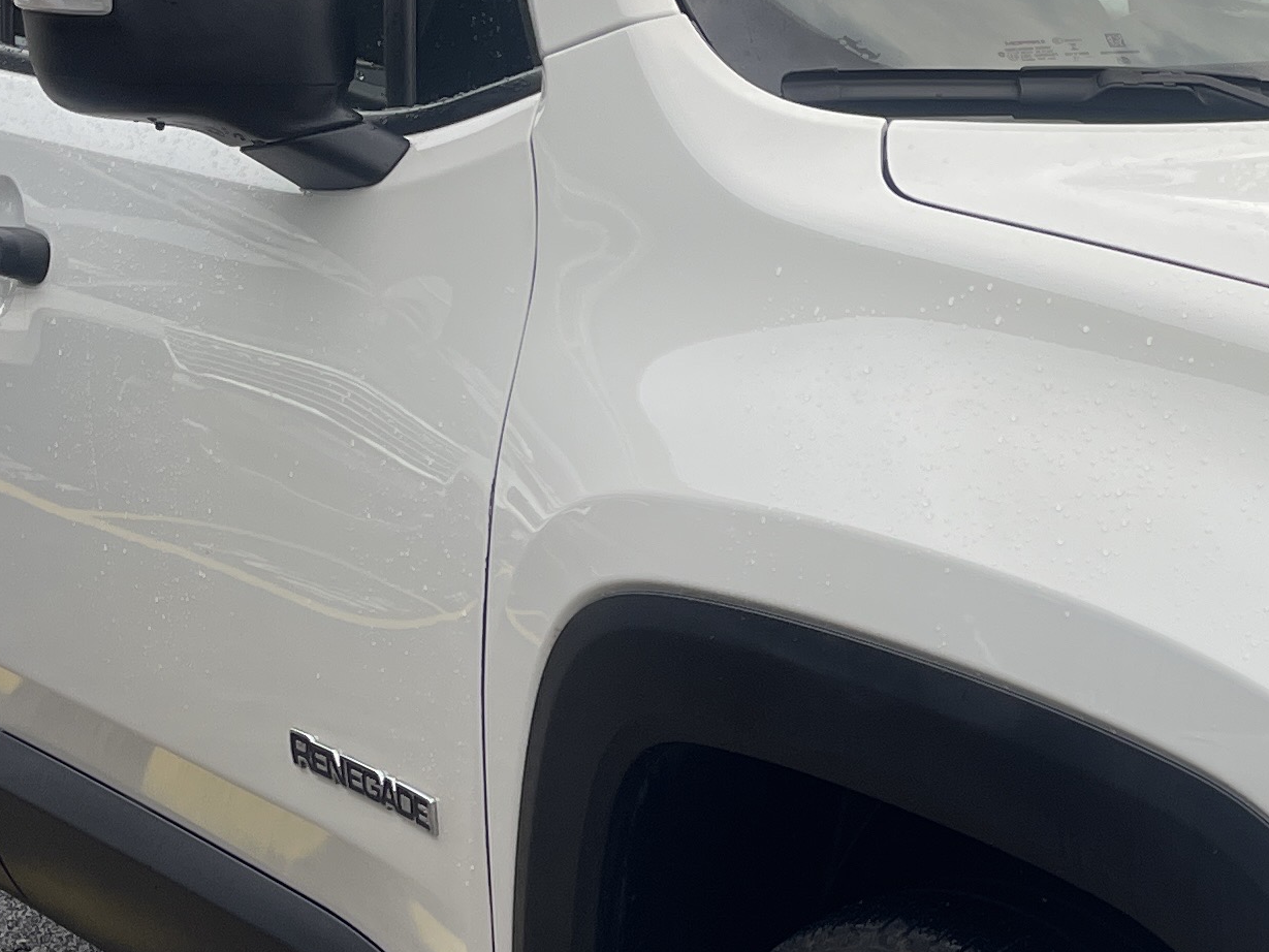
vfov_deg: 17.9
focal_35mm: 82
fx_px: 3006
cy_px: 639
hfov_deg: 22.7
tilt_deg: -12.3
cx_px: 1329
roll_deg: -0.5
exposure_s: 1/121
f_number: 1.6
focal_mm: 5.1
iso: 40
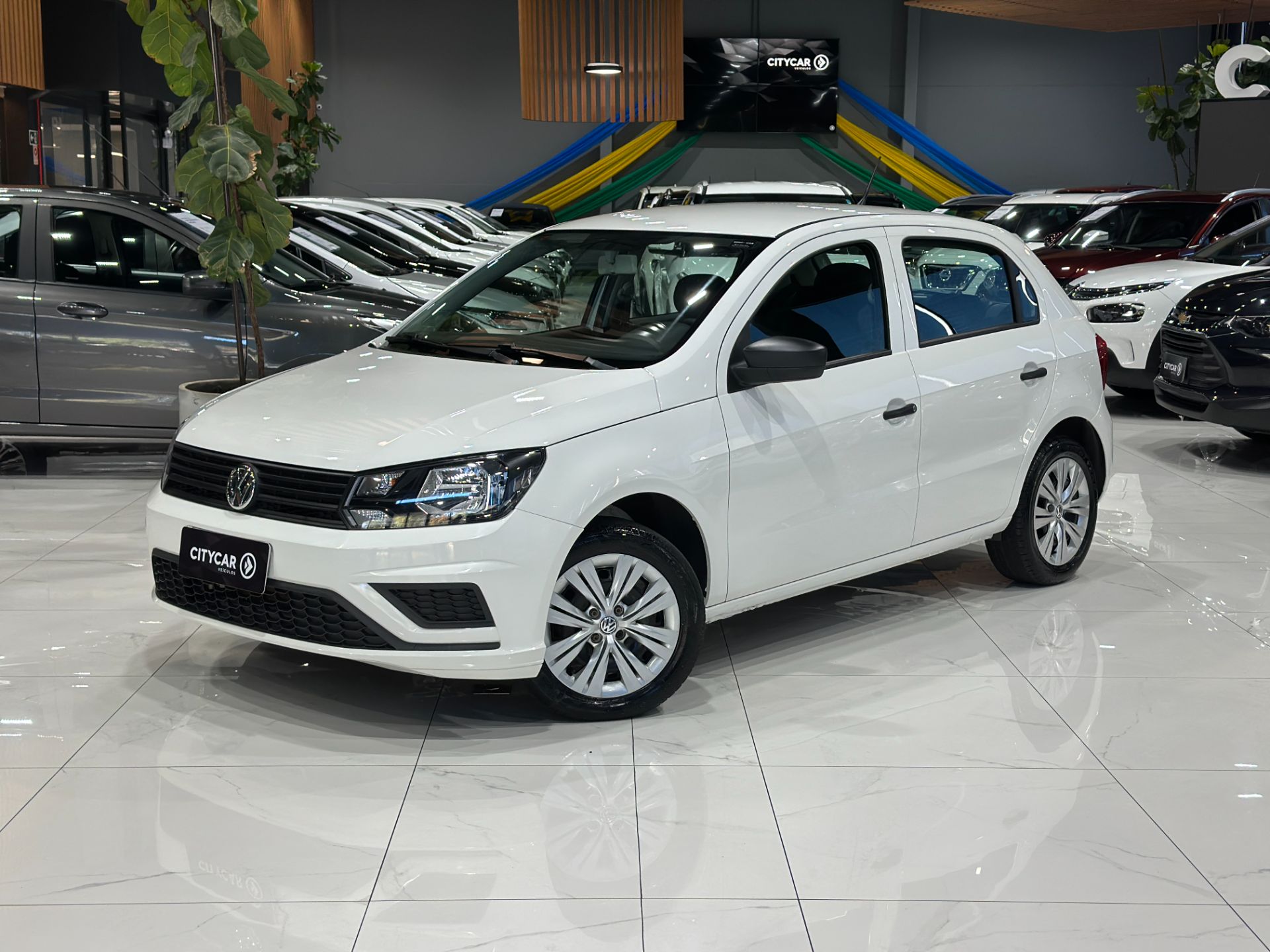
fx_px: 1761
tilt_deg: -8.7
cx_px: 635
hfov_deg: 39.7
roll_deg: -0.2
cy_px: 476
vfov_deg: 30.3
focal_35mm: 48
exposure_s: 1/120
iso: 100
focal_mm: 6.86
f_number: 1.78
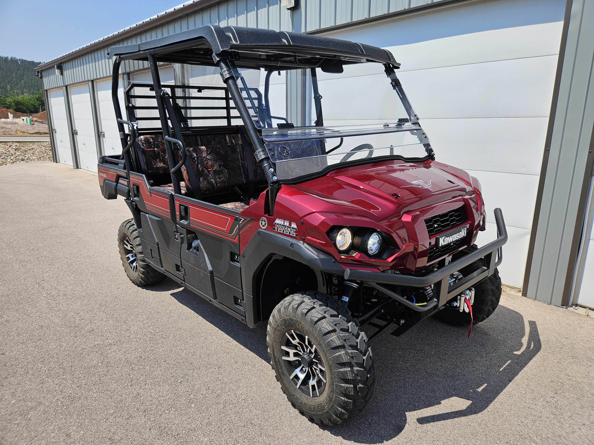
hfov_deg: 73.9
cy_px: 222
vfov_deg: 58.9
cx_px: 297
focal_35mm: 23
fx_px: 395
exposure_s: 1/1884
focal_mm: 5.4
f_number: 1.8
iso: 25
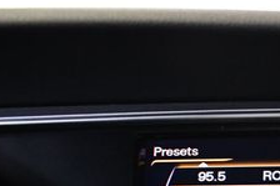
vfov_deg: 16.7
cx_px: 328
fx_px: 598
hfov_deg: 24.2
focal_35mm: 77
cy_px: 242
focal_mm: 18
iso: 3200
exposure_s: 1/60
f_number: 3.5
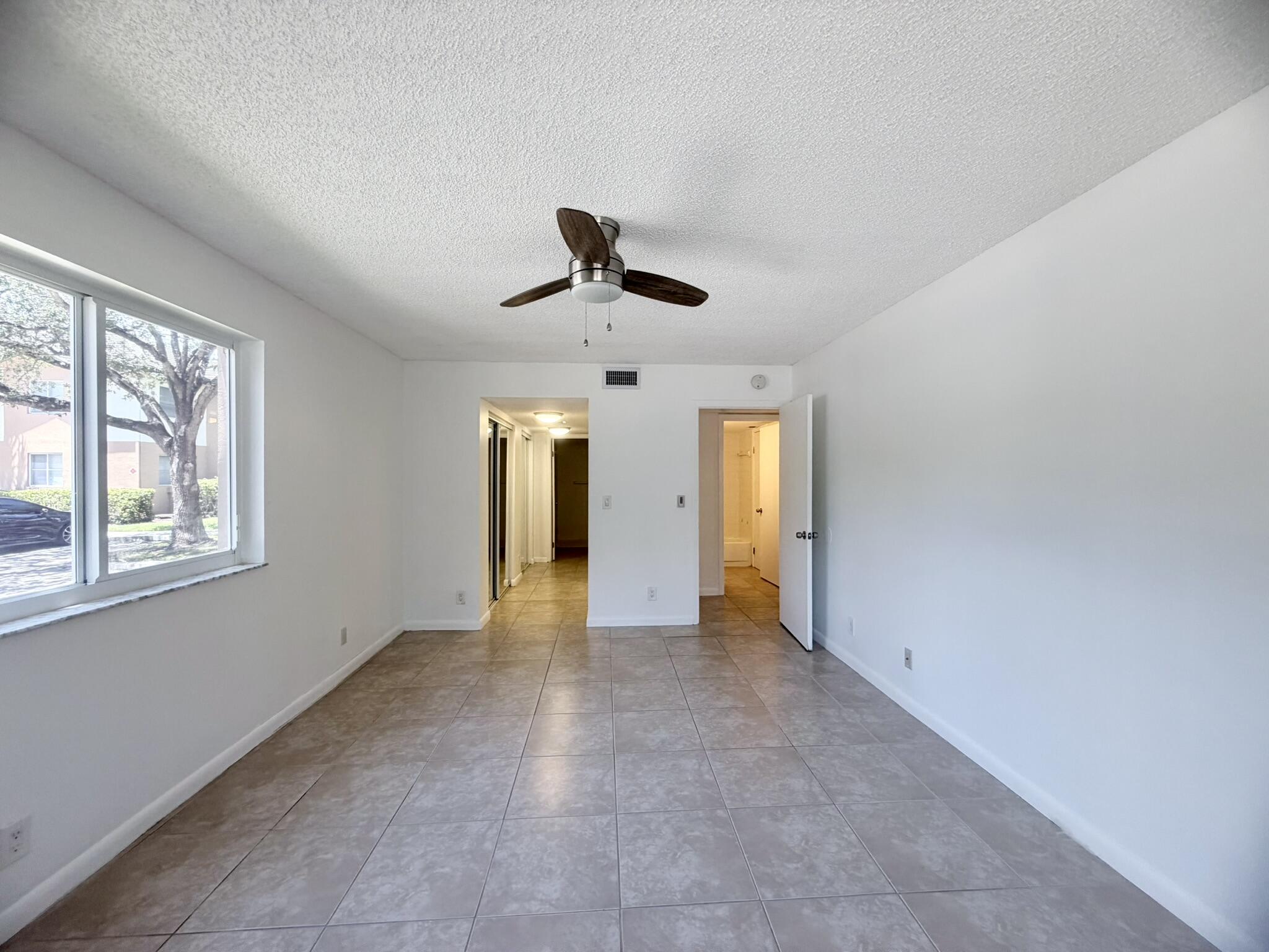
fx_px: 513
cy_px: 476
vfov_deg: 85.7
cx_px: 634
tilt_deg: +0.4
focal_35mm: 14
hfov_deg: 102.1
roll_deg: +1.1
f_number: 2.2
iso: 125
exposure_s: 1/120
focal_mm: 2.22
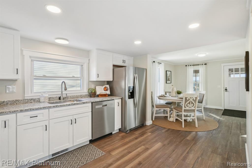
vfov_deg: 72.0
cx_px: 126
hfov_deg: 95.0
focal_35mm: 16
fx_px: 115
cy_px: 84
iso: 320
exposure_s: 1/30
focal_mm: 11
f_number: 8
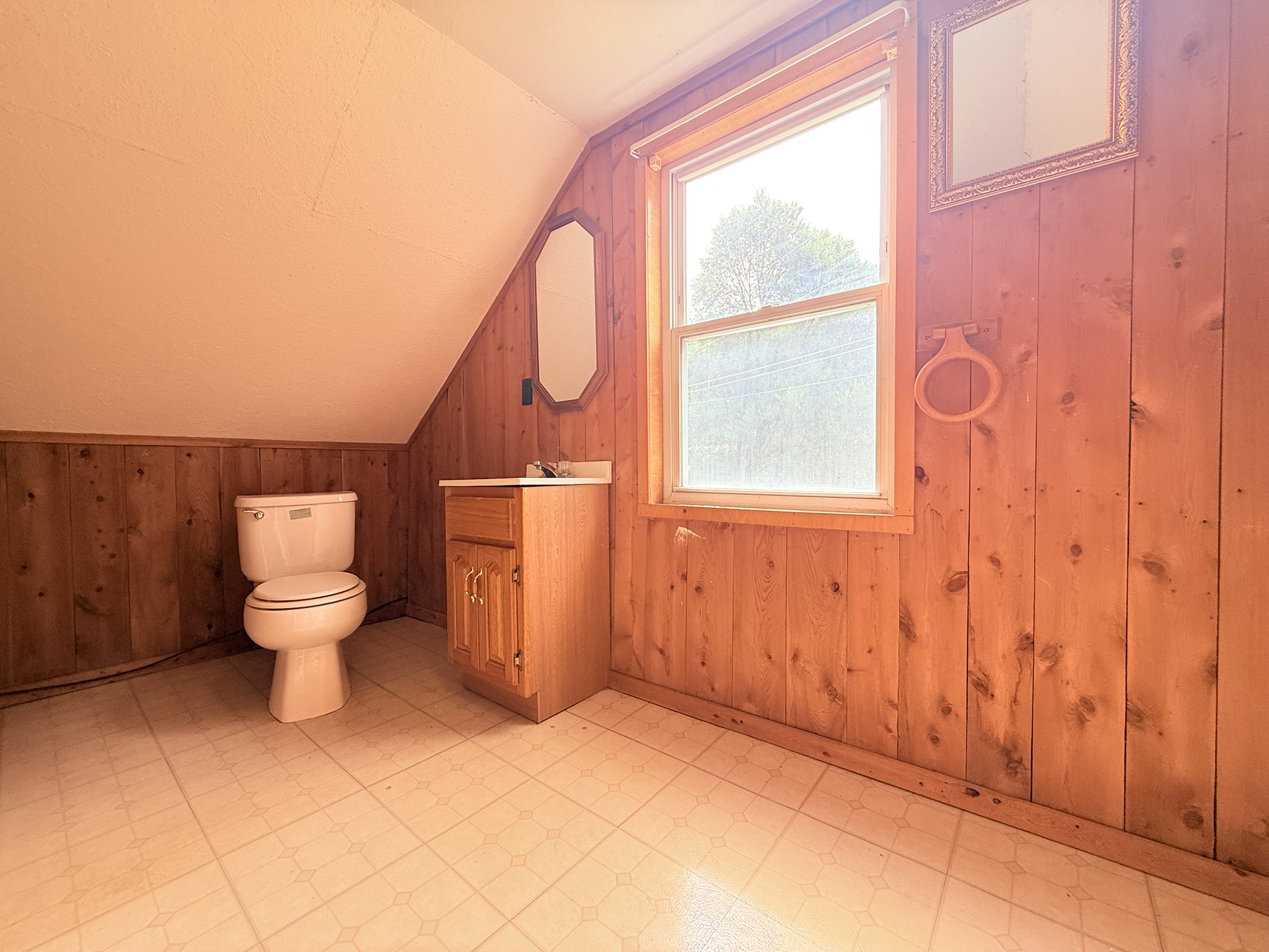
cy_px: 476
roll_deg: +0.4
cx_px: 634
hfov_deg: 102.1
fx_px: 513
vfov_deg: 85.7
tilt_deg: -2.5
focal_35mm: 14
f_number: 2.2
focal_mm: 2.22
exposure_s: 1/99
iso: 64
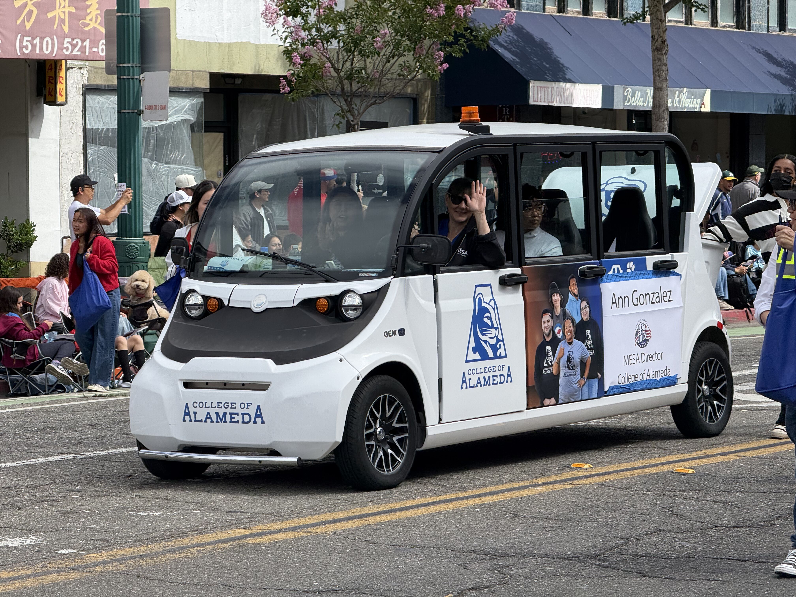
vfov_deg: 12.3
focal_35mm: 120
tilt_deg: -2.4
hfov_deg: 16.4
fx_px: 2759
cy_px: 298
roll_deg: +0.1
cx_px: 398
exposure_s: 1/903
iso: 50
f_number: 2.8
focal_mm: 15.66
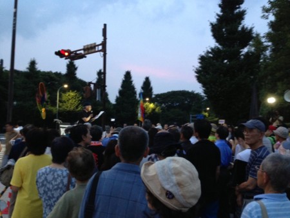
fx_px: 277
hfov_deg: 55.3
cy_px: 109
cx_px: 145
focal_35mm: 33
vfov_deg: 43.0
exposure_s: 1/20
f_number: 2.4
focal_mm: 4.13
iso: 250
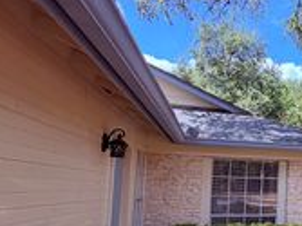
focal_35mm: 42
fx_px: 366
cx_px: 363
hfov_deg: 35.3
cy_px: 162
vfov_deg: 33.8
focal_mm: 2.22
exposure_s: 1/379
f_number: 2.2
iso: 50
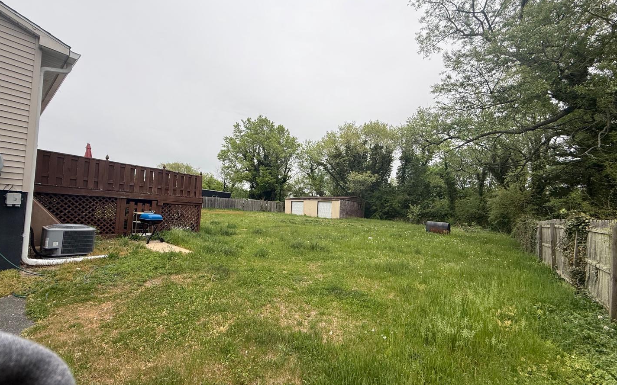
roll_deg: -2.4
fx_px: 252
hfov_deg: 101.5
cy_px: 202
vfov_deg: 74.7
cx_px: 306
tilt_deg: +2.8
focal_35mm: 15
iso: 50
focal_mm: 2.22
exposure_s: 1/342
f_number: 2.2
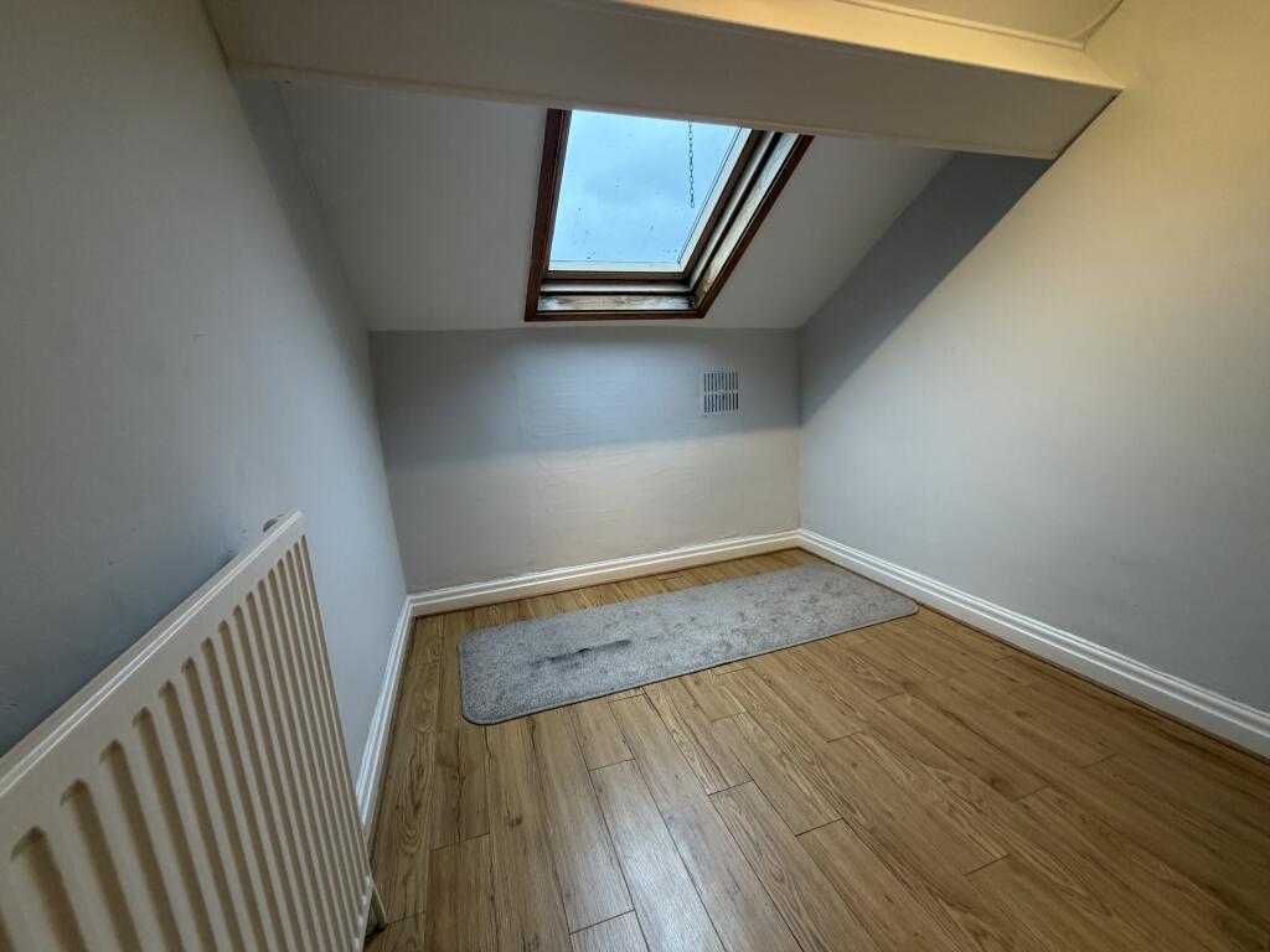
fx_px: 514
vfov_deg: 85.7
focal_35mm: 14
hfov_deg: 102.1
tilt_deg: -10.4
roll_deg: +1.4
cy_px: 476
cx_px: 635
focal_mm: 2.22
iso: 250
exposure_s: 1/100
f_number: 2.2
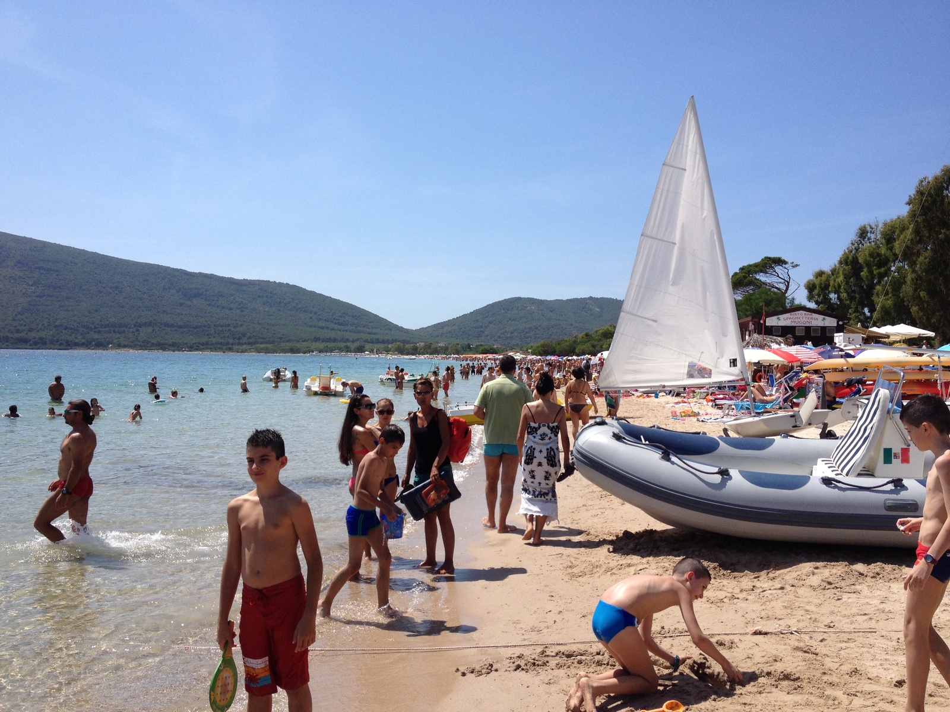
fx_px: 961
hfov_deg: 52.6
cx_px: 475
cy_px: 356
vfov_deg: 40.7
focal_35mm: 35
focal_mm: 4.28
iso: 50
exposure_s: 1/2304
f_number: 2.4
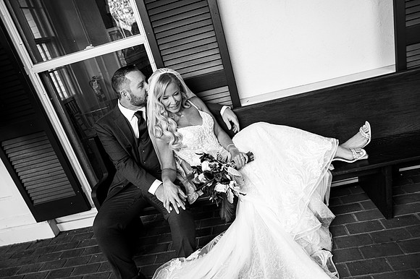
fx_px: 306
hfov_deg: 68.9
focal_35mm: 26
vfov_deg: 49.1
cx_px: 211
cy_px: 135
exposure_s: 1/100
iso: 400
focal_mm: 25.5
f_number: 4.5
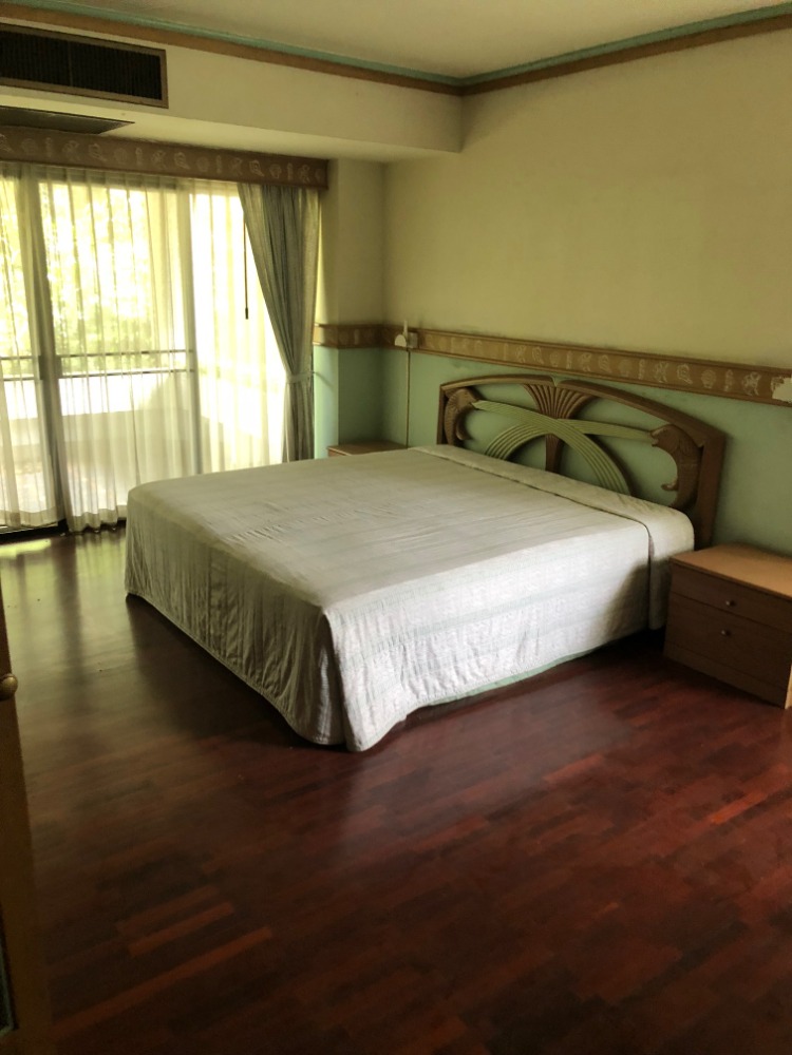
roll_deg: -1.5
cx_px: 396
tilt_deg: -16.7
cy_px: 528
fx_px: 854
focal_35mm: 28
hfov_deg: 49.7
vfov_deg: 63.4
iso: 80
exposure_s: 1/15
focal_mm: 4
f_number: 1.8
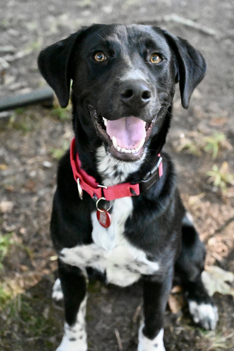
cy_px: 176
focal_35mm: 59
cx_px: 117
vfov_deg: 34.0
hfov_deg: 23.0
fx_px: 576
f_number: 4.8
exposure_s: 1/2000
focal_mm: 59
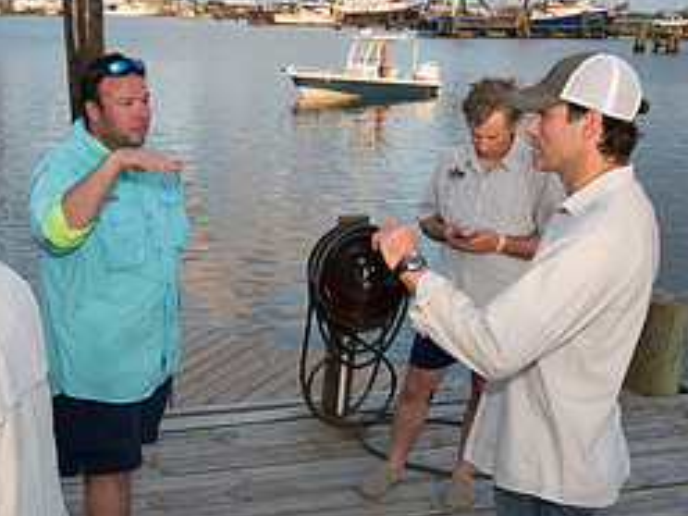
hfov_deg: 34.8
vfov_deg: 26.8
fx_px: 1073
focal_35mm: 54
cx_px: 169
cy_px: 354
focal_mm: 24
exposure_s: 1/200
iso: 250
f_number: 5
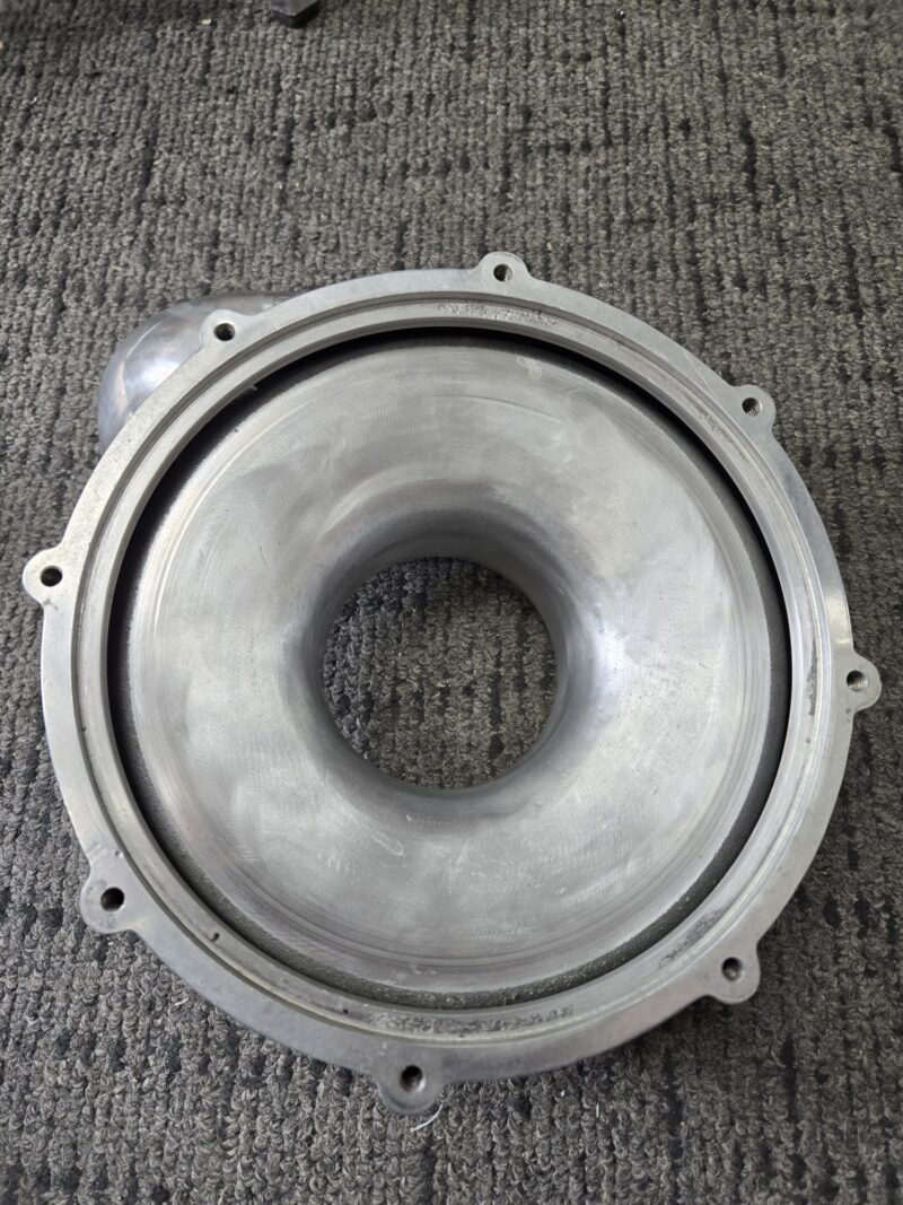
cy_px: 602
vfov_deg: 73.9
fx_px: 800
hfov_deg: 58.9
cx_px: 452
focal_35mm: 23
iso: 64
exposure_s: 1/120
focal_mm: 5.4
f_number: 1.8
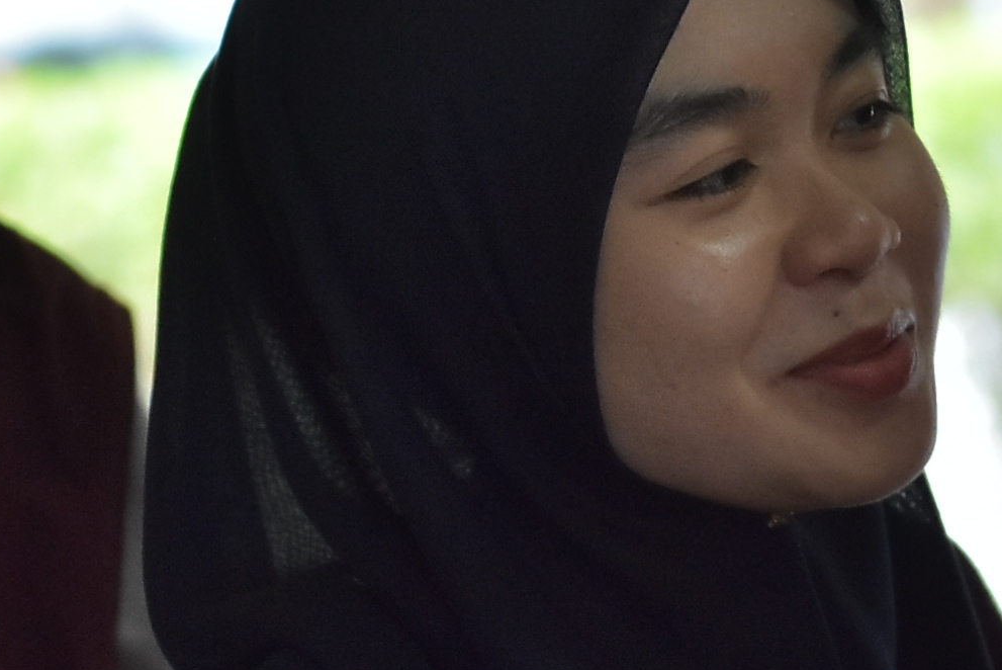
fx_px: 8828
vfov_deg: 4.3
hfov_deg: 6.5
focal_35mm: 317
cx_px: 646
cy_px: 413
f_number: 2.8
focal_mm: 70
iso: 1600
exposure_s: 1/200
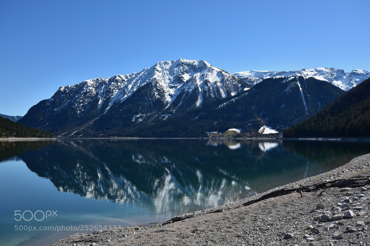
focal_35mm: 36
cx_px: 185
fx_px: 370
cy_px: 123
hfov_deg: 53.1
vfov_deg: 36.9
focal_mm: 24
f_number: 9.5
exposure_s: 1/180
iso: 100
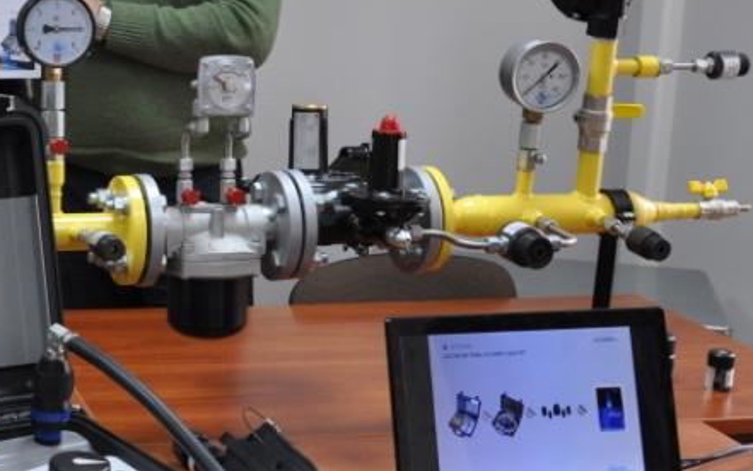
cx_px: 3
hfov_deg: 25.2
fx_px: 1601
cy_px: 179
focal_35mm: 78
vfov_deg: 16.7
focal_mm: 22
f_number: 5
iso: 640
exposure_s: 1/25
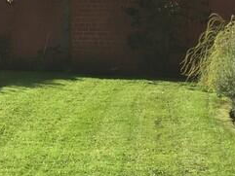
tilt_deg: -1.8
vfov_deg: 12.0
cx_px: -72
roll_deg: +1.0
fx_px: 835
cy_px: 54
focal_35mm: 123
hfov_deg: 15.3
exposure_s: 1/630
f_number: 2.2
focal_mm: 4.15
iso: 25
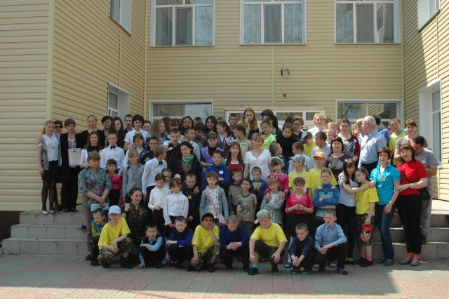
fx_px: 524
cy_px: 150
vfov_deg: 31.9
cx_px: 224
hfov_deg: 46.4
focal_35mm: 42
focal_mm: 28
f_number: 9
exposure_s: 1/320
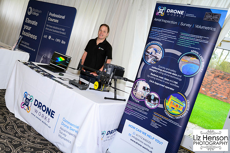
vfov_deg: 40.4
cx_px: 123
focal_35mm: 33
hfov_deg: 57.9
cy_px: 71
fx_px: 208
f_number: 4
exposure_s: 1/160
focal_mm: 30.5
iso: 1250
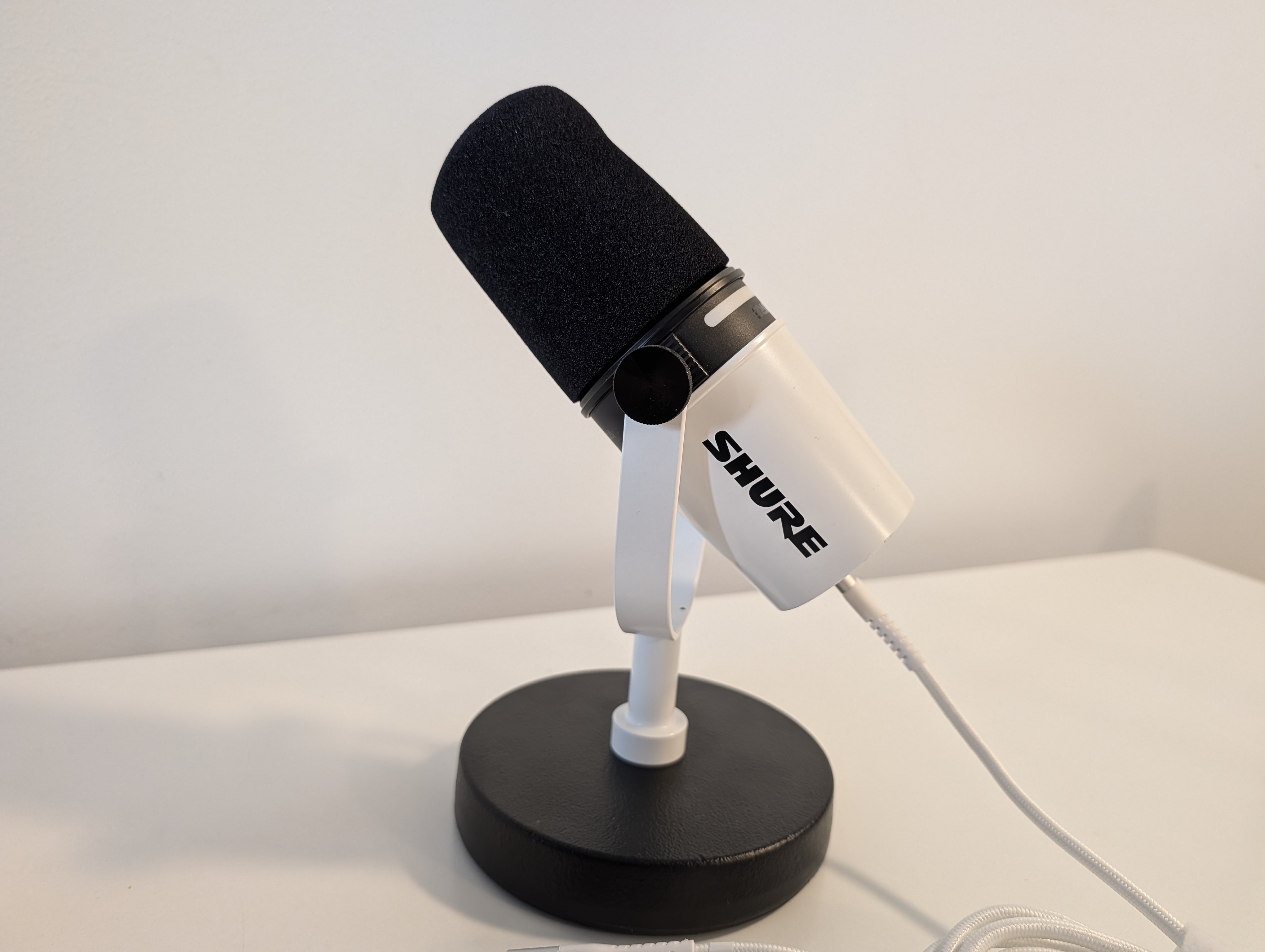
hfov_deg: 71.5
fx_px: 878
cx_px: 632
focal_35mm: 24
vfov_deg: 56.9
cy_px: 476
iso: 182
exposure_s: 1/33.3
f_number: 1.68
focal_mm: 6.9
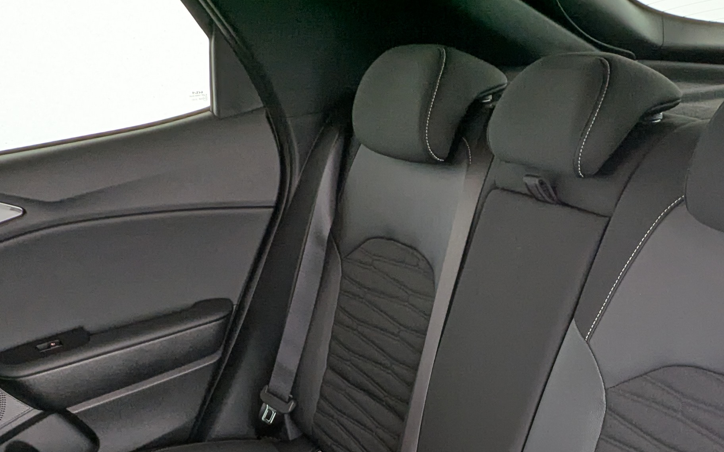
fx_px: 750
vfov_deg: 28.5
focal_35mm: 38
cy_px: 565
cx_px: 473
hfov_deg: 50.8
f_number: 2.2
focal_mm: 2.35
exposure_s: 1/33.9
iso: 94
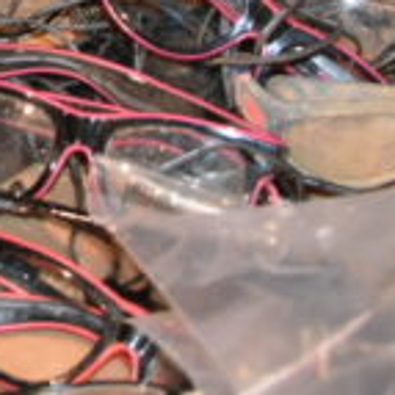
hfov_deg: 12.8
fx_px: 1588
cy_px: -279
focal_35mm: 123
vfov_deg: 13.0
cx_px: -326
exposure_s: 1/60
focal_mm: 18
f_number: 3.5
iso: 1400
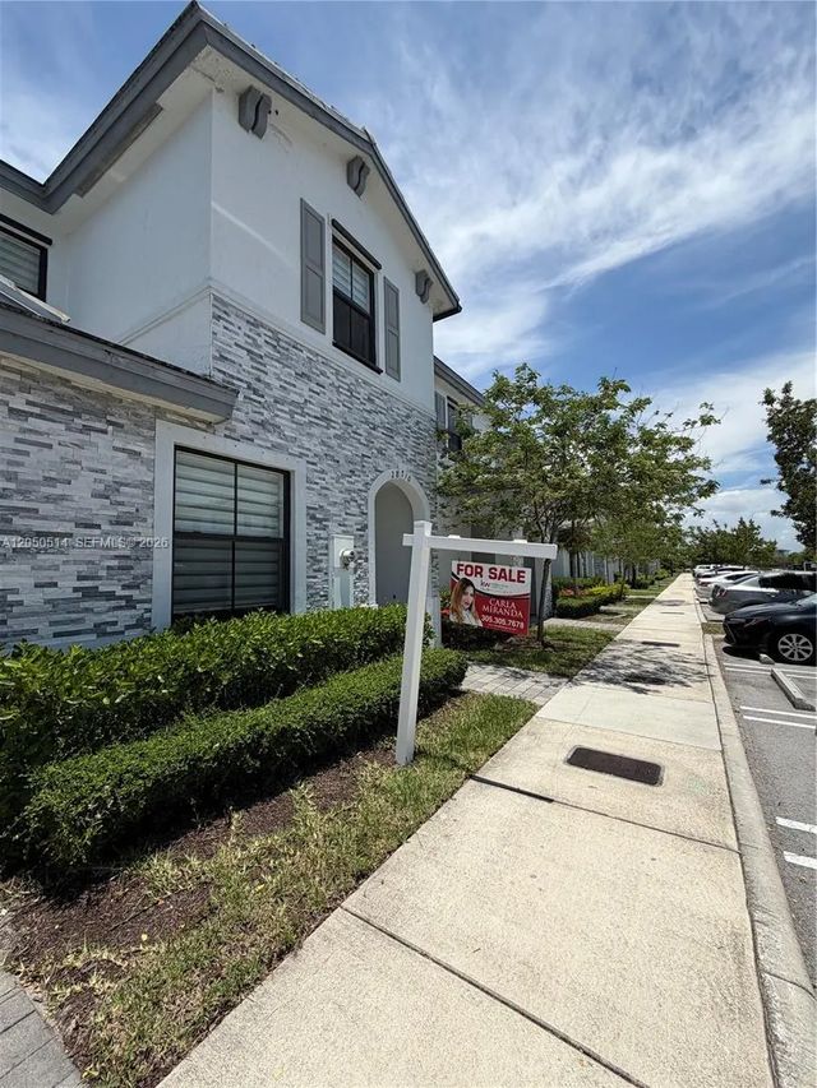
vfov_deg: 102.1
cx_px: 408
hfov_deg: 85.7
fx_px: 440
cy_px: 544
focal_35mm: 14
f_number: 2.2
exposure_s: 1/1235
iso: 20
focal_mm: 2.22
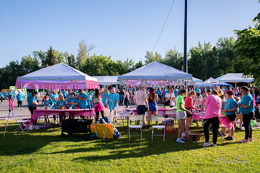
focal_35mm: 33
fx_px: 235
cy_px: 93
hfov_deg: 57.8
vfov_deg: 40.4
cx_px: 123
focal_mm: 30
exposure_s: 1/1000
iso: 500
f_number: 9
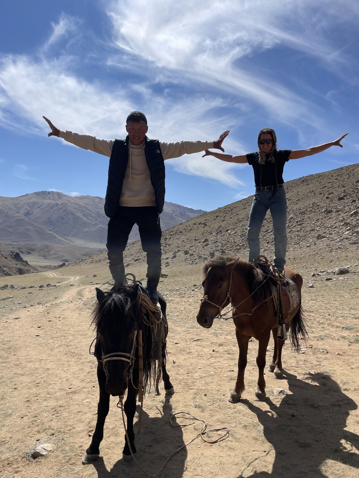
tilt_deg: -1.0
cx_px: 180
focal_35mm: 26
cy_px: 239
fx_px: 360
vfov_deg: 67.3
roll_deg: -2.3
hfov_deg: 53.1
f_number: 1.6
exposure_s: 1/5814
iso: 32
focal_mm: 4.2
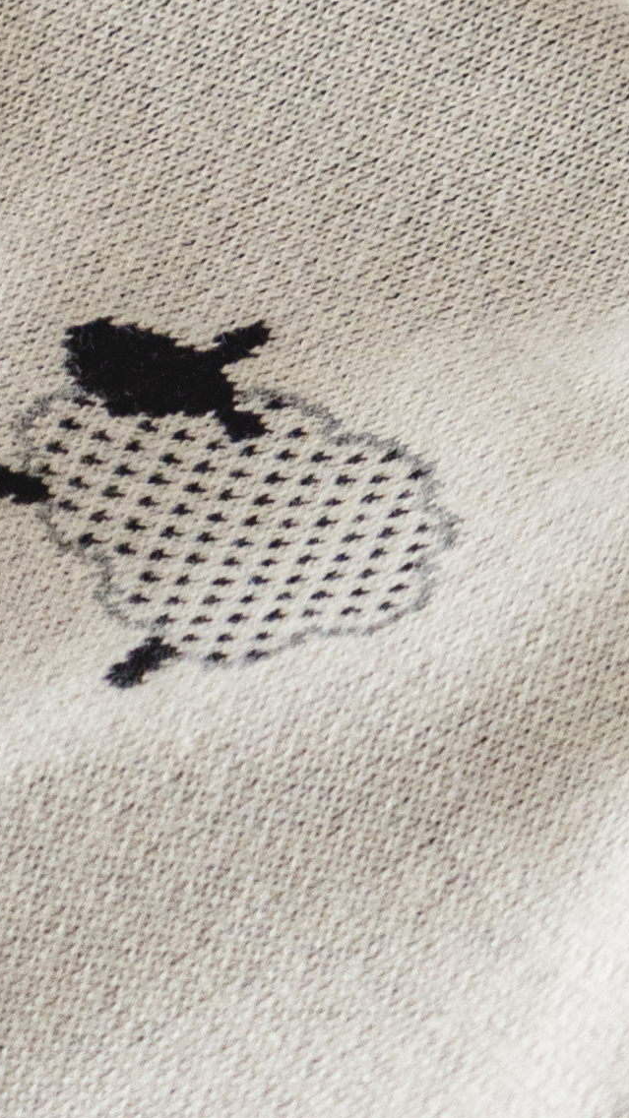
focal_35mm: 312
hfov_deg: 3.9
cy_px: 2218
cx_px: -2
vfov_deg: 6.7
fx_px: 9251
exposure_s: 1/80
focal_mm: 56
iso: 800
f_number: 4.5
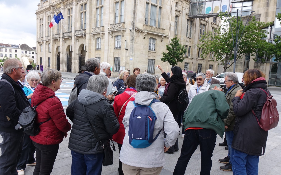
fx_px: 214
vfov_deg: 44.5
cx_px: 143
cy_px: 91
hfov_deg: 66.5
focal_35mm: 28
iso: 100
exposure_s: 1/250
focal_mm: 8.8
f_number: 4
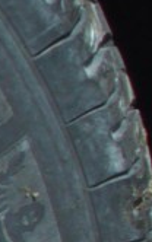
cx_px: -642
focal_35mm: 310
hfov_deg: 3.8
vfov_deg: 6.7
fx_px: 2051
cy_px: 362
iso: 50
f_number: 7.3
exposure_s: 1/173
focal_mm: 6.3
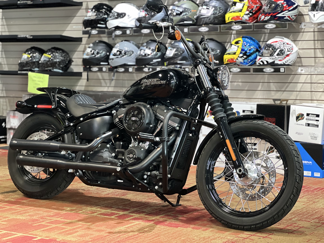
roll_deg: -1.3
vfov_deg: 19.1
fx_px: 721
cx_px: 162
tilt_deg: -3.8
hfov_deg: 25.3
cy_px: 122
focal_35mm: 77
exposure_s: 1/15
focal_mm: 9
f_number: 2.8
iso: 400
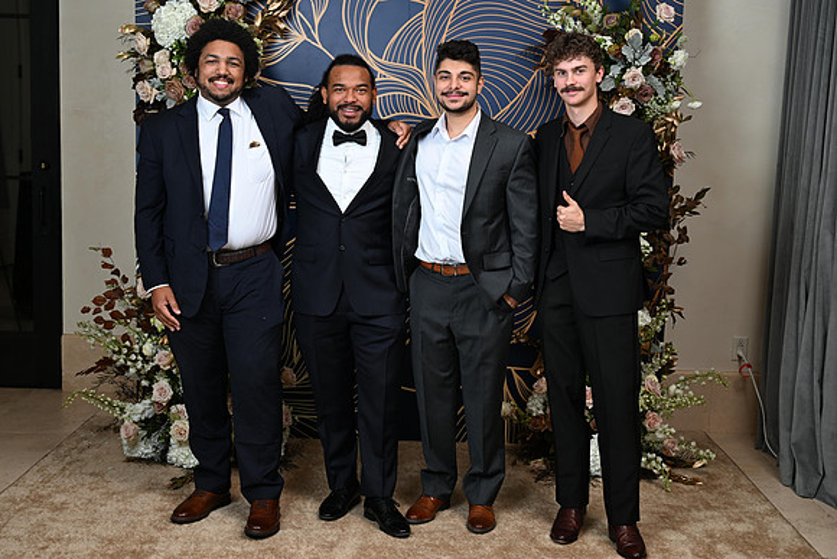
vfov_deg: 28.7
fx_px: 1093
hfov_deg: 41.9
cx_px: 418
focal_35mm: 47
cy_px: 280
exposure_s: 1/125
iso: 125
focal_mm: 47
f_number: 6.3
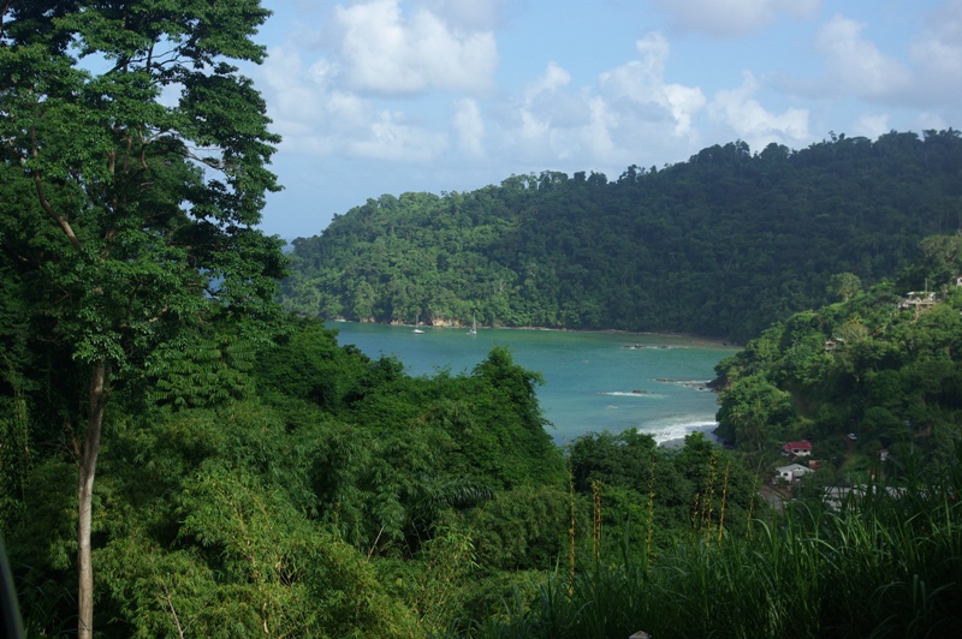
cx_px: 481
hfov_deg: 33.4
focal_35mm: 60
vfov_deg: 22.6
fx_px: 1602
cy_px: 320
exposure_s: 1/350
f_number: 8
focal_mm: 40
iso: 200
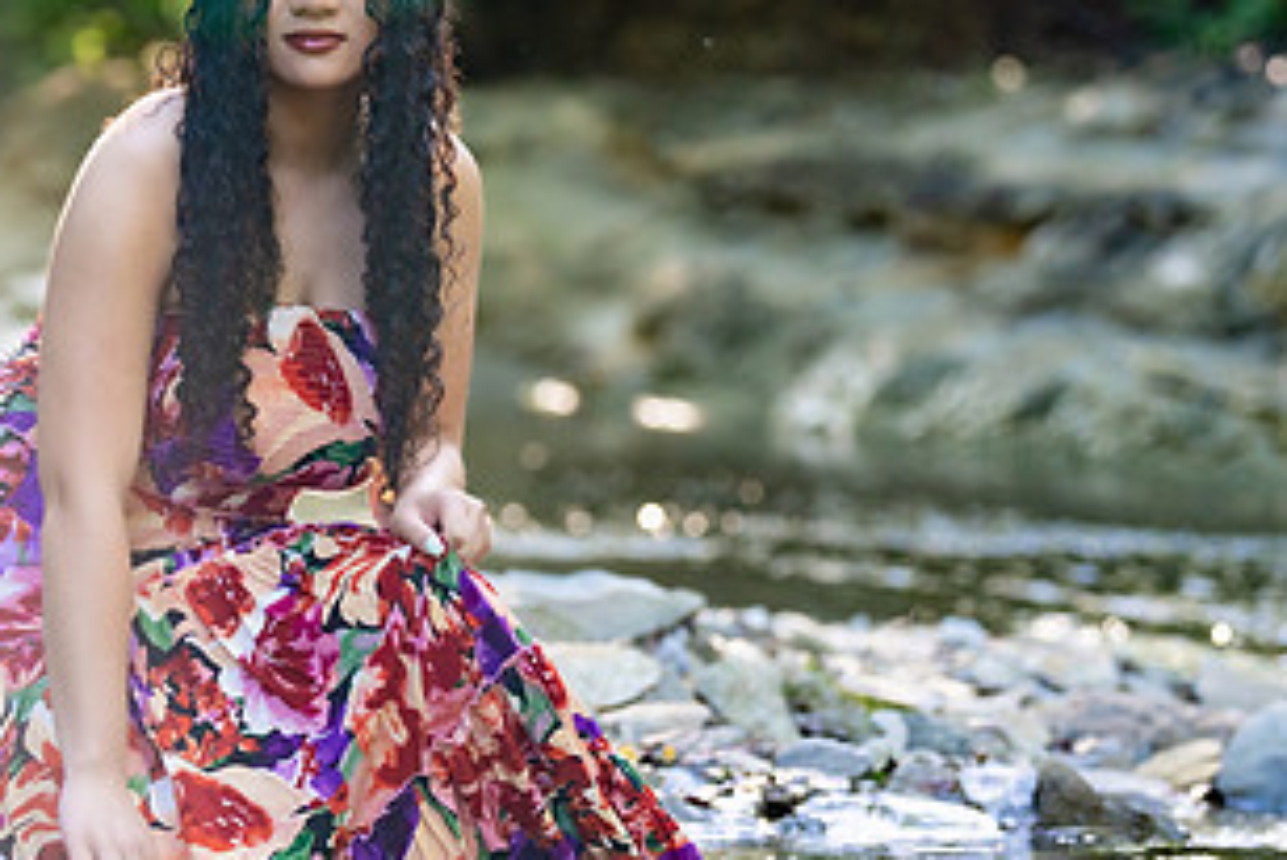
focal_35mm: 186
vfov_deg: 7.4
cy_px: 406
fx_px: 6652
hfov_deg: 11.0
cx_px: 324
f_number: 2.8
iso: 500
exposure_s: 1/320
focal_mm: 97
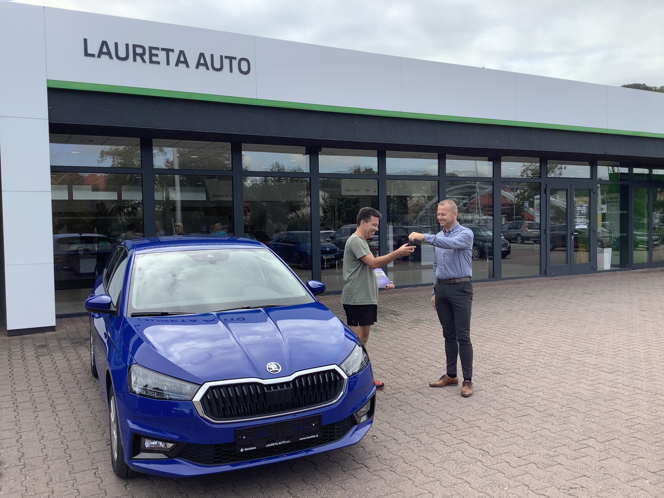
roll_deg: +1.7
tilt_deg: -4.0
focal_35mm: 31
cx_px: 332
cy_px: 249
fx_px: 595
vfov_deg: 45.4
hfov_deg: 58.4
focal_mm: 3.3
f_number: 2.4
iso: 25
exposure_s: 1/468
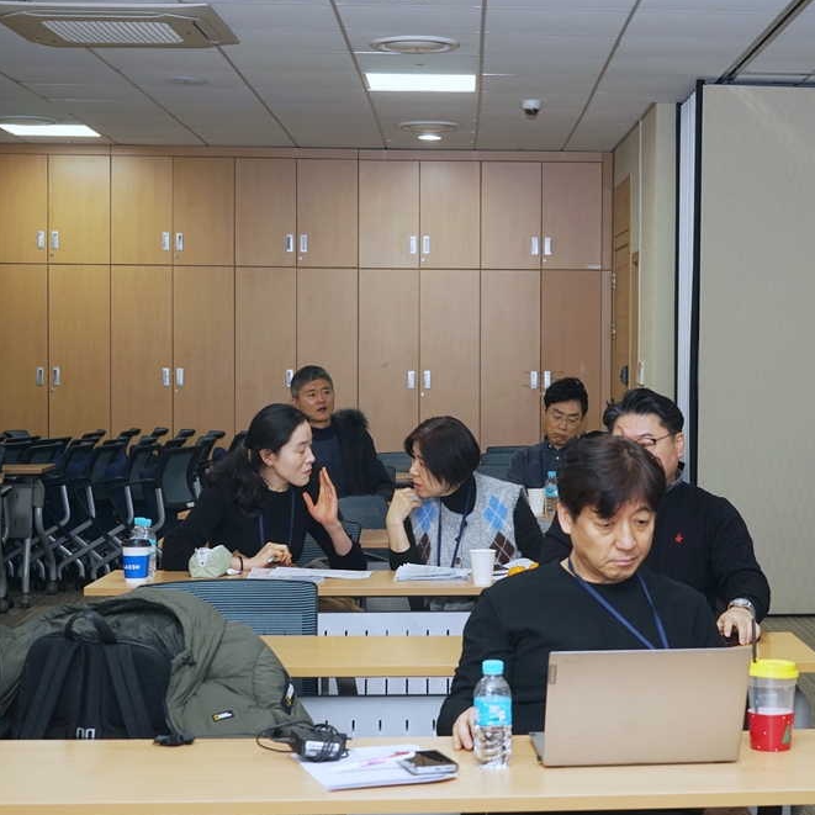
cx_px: 554
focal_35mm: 63
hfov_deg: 27.1
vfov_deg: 27.3
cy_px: 406
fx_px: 1678
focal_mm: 49
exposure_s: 1/60
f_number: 7.1
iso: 320
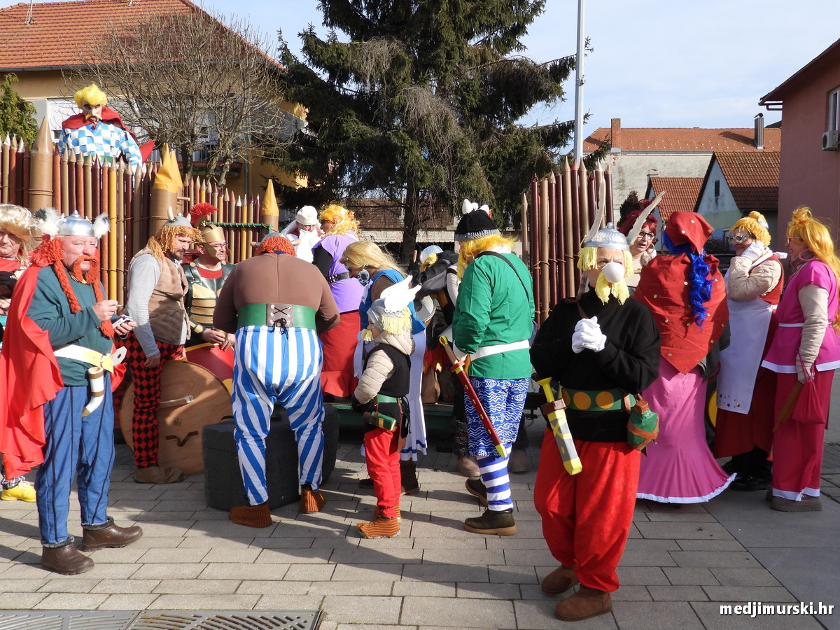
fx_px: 777
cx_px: 420
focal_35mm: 32
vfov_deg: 44.2
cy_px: 315
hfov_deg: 56.8
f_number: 3.2
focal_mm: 5.8
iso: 100
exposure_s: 1/1000
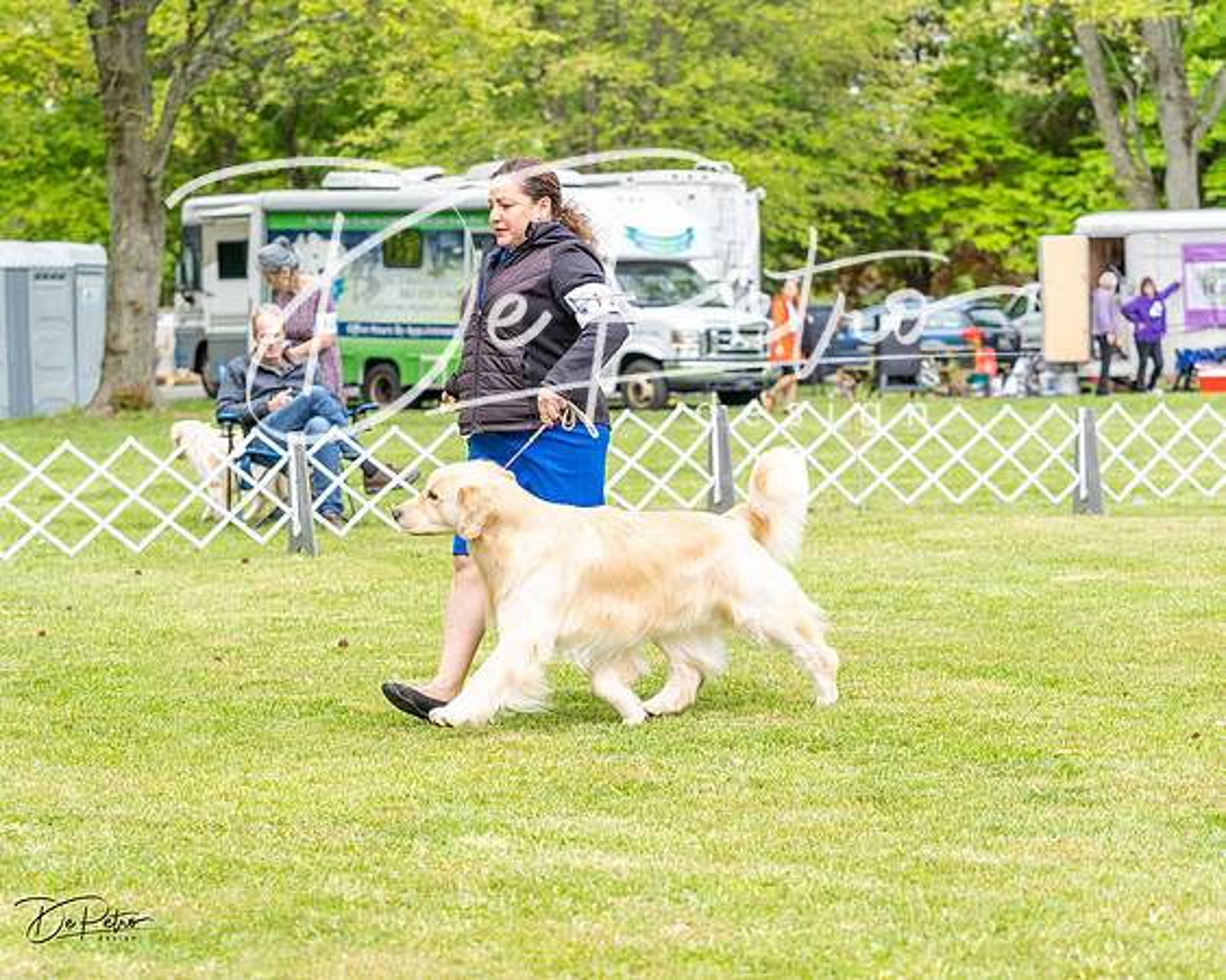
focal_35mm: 97
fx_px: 3513
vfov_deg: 15.9
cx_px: 613
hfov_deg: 19.8
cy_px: 490
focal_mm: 86
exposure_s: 1/640
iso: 400
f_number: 4.5
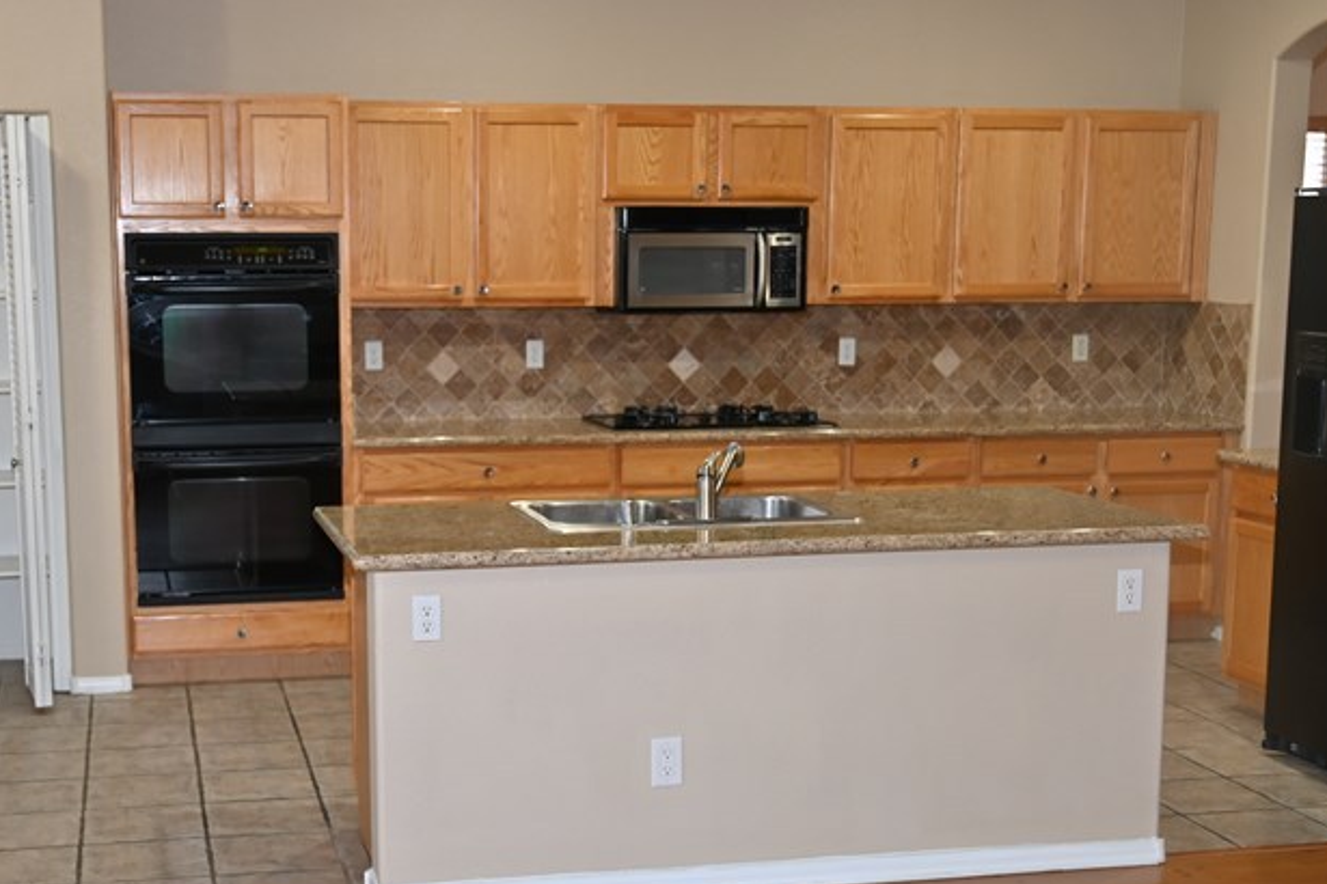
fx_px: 1986
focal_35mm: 54
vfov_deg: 25.0
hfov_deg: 36.8
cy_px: 591
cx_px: 529
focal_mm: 30.5
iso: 450
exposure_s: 1/60
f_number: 4
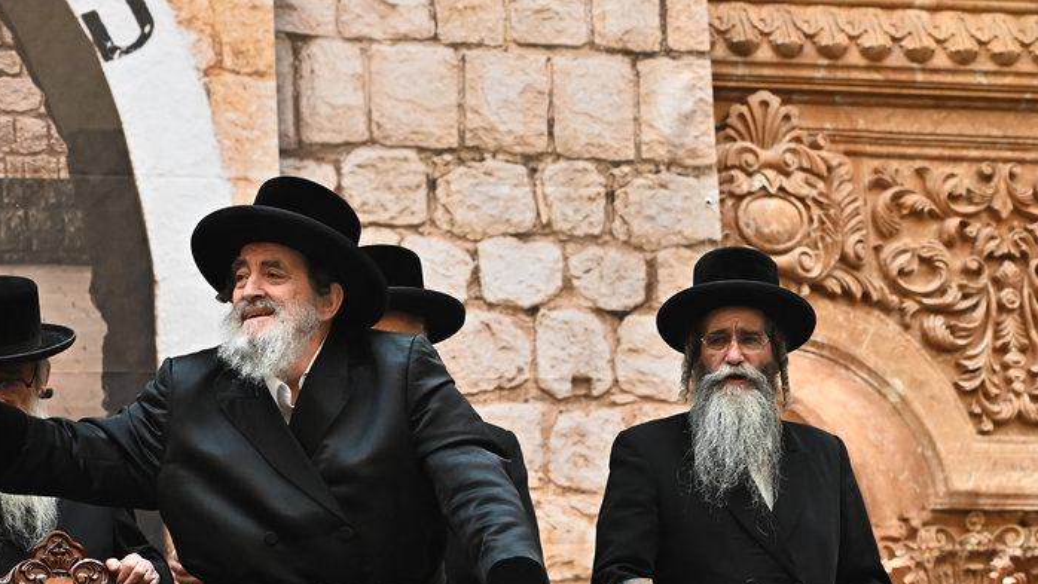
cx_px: 153
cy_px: 383
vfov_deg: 6.4
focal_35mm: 189
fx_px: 5203
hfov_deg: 11.3
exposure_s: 1/160
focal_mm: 90
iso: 2000
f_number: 4.5
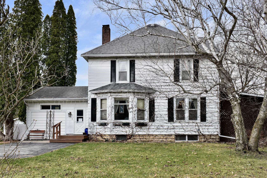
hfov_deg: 59.5
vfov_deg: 41.7
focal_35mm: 32
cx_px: 134
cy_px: 89
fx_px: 234
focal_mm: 21
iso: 400
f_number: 10
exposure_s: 1/160
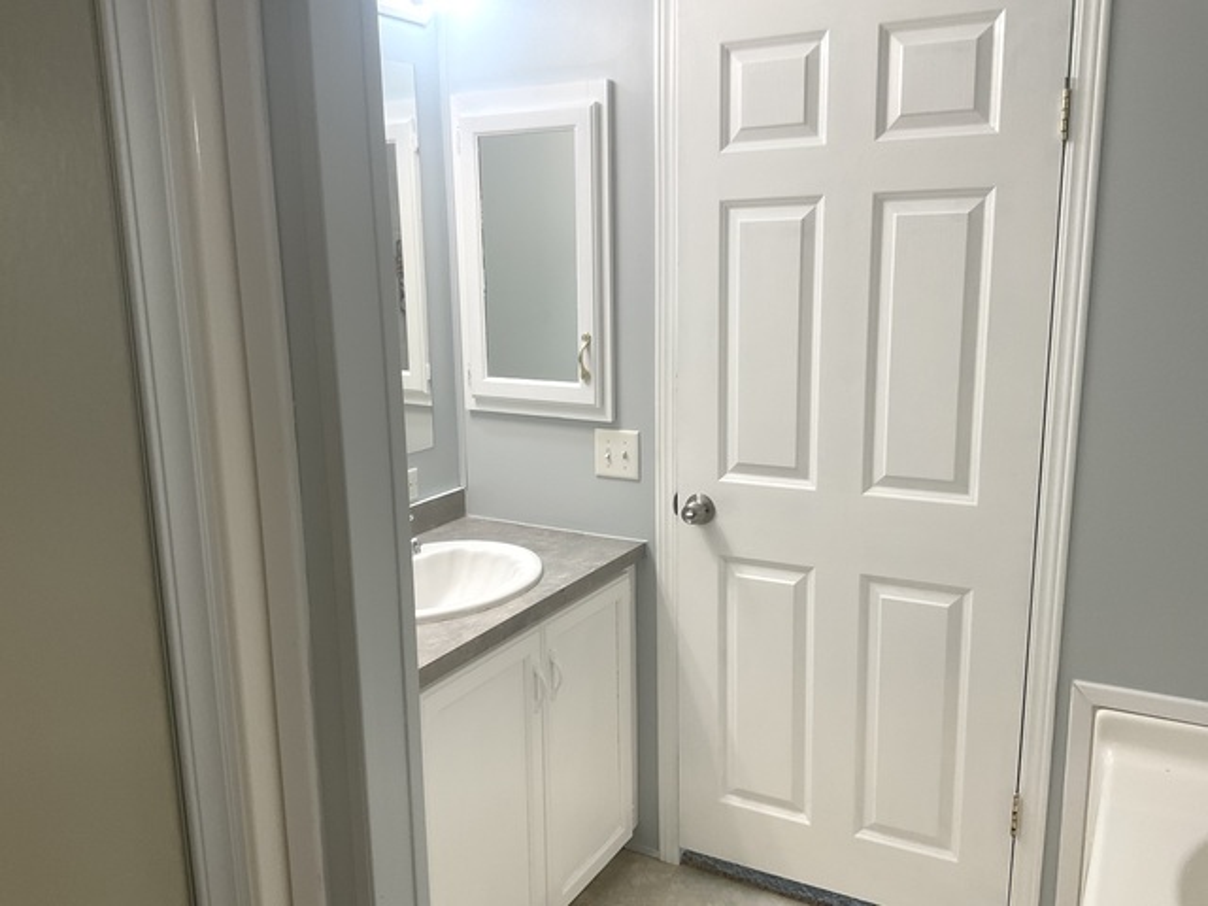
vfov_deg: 48.2
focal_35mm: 29
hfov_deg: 61.7
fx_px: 1012
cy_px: 453
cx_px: 604
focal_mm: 3
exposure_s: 1/60
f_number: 1.8
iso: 40
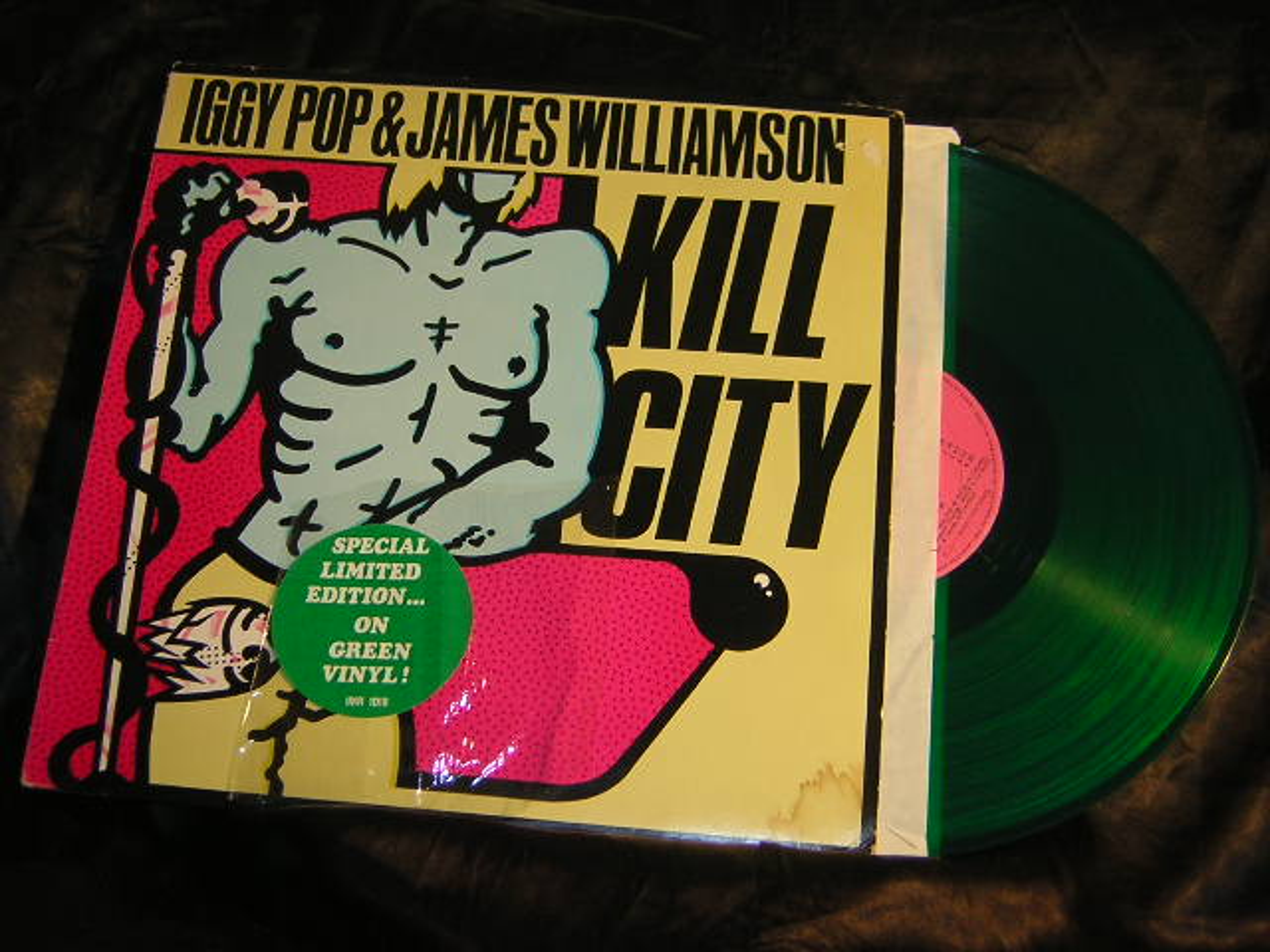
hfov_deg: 40.4
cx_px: 635
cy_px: 476
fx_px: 1724
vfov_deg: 30.9
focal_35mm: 47
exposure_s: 1/30
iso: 50
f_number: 2.9
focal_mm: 6.1
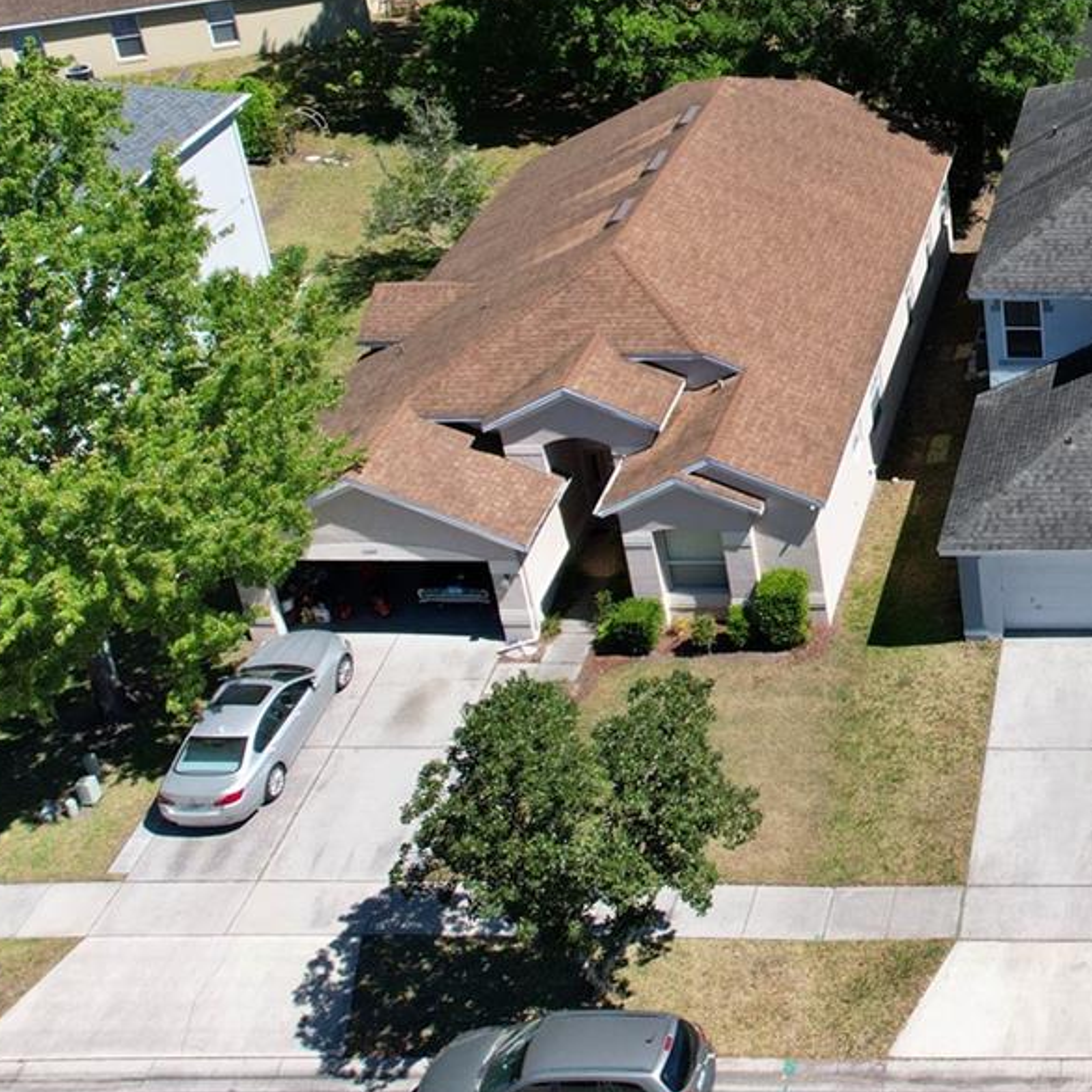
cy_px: 136
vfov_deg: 32.0
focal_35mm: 51
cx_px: 1284
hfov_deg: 29.2
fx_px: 1820
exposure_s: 1/4000
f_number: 2.8
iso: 200
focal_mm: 8.38
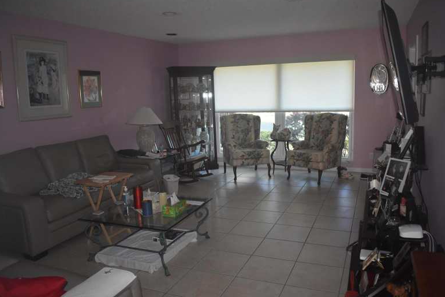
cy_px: 146
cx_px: 229
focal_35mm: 28
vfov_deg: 46.4
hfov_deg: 65.5
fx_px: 346
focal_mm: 18
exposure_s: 1/100
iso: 1600
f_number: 3.5
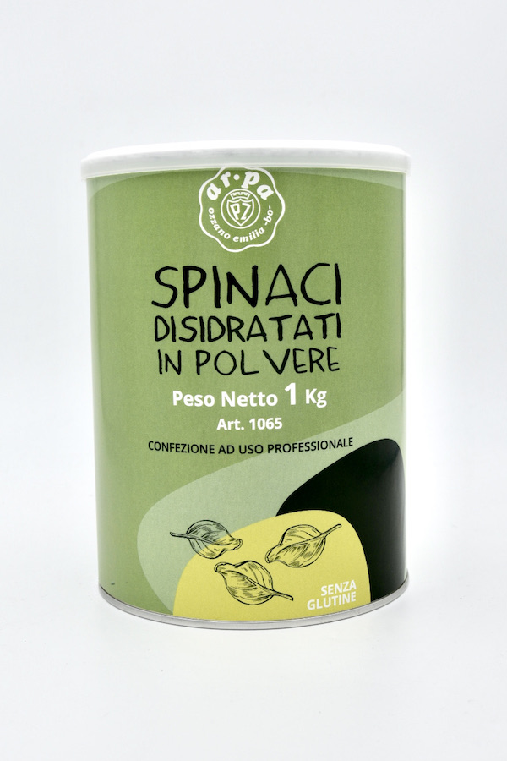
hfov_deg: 29.9
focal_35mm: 45
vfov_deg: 43.6
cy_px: 380
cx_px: 254
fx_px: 951
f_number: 9
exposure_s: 1/320
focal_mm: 30
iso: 200
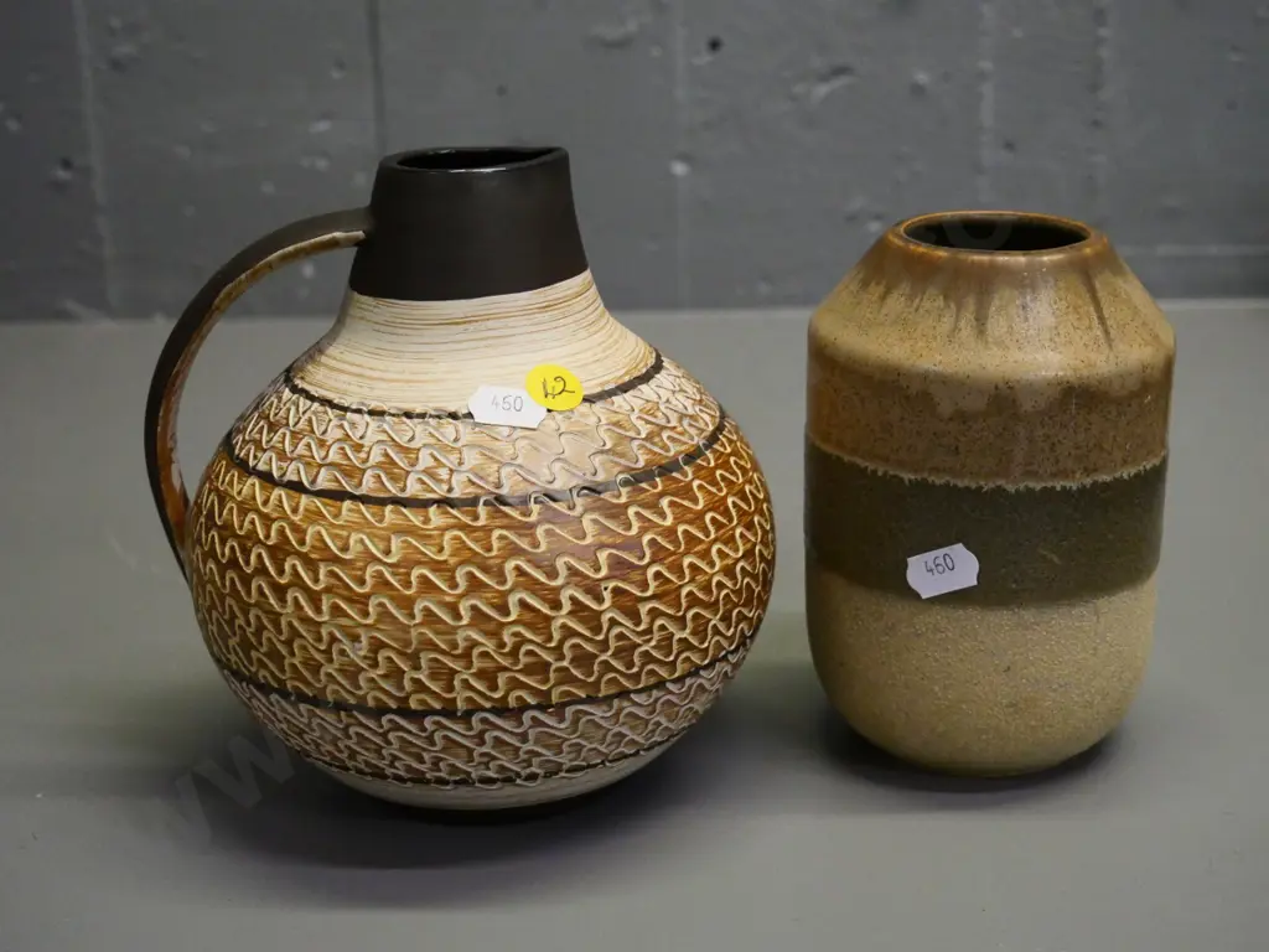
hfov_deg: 38.2
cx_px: 634
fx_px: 1833
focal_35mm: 50
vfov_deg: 29.1
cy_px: 476
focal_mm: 25
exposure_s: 1/250
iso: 3200
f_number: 4.9
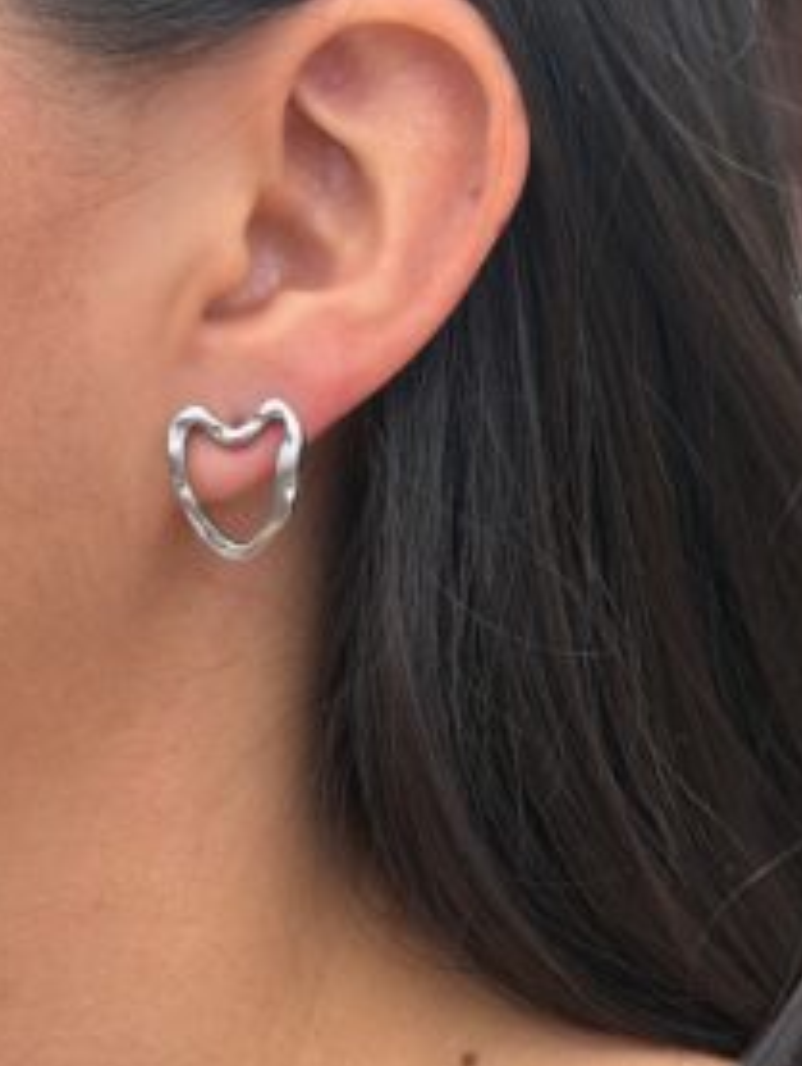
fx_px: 2128
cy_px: 452
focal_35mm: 69
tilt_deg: -2.7
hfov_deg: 21.2
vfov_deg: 28.1
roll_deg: -0.2
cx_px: 246
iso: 80
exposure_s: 1/1055
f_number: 1.78
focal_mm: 6.76
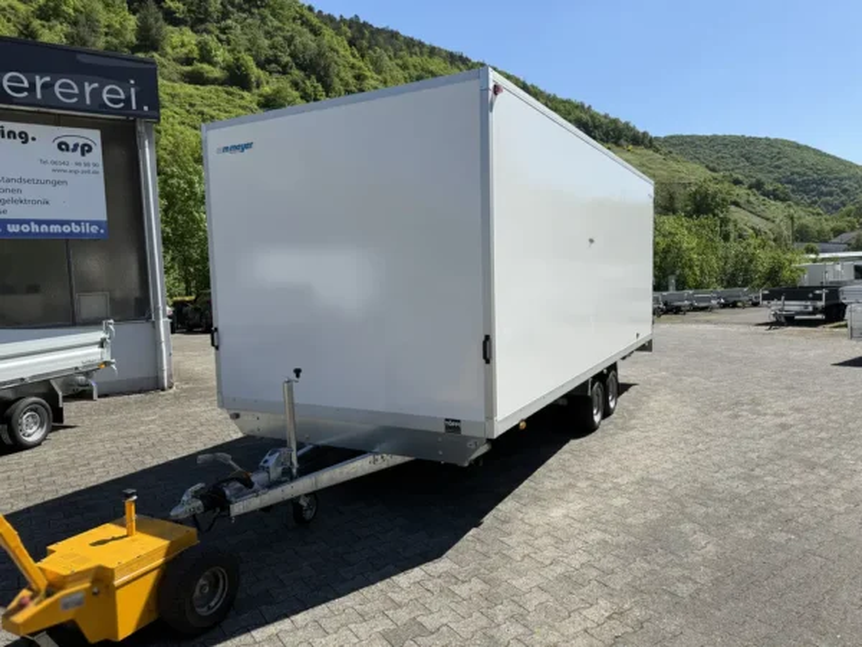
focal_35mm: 24
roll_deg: +2.3
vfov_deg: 56.8
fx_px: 598
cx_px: 431
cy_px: 324
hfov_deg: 71.6
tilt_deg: -4.2
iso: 80
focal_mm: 6.76
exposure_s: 1/4405
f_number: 1.78
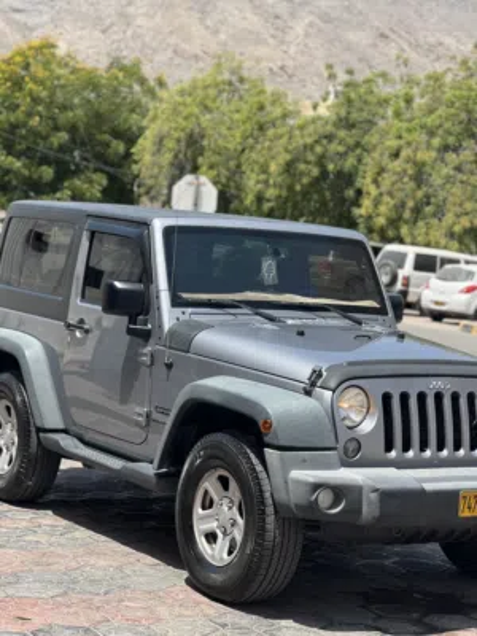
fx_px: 1415
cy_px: 318
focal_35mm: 77
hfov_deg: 19.1
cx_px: 238
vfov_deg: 25.3
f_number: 2.8
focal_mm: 9
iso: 32
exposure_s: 1/494
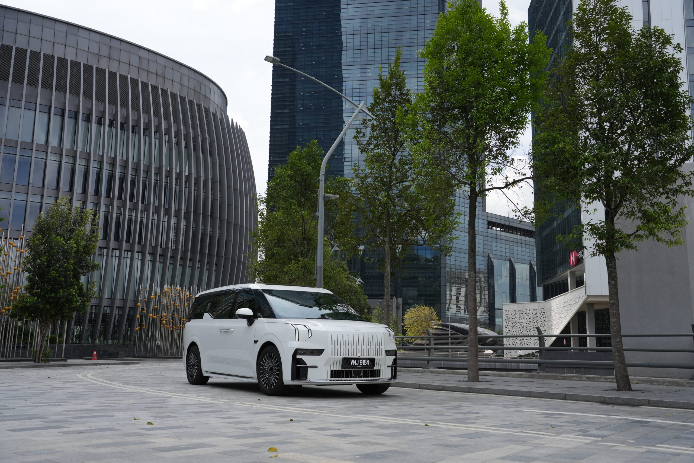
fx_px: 655
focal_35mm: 34
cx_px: 347
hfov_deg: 55.8
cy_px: 232
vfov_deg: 38.9
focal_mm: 34
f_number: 5.6
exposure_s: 1/800
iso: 200
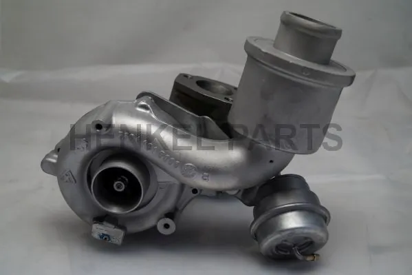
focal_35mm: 42
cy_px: 138
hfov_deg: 46.4
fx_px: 481
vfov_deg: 31.9
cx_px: 206
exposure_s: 1/160
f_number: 4.5
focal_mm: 28
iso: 640
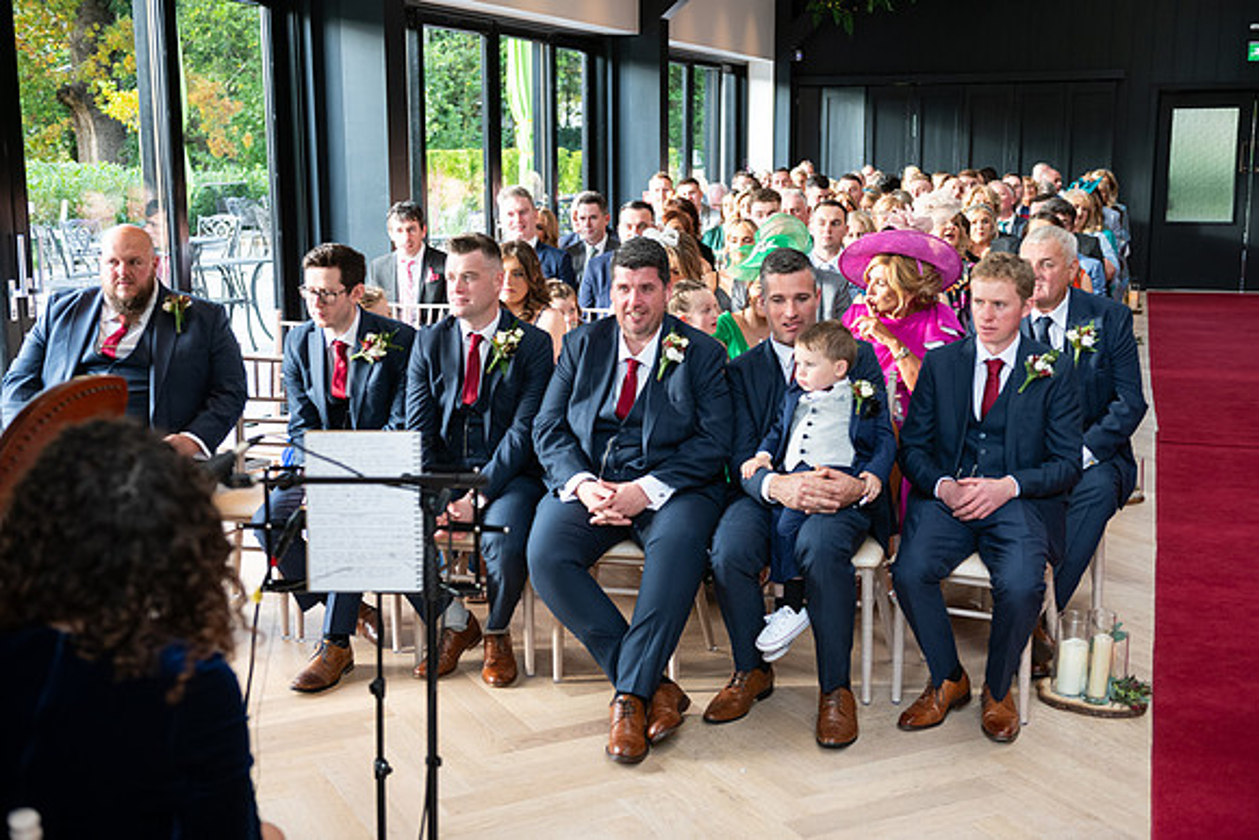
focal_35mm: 44
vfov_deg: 30.5
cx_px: 630
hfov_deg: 44.5
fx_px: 1539
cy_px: 420
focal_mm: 44
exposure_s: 1/160
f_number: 3.5
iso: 640
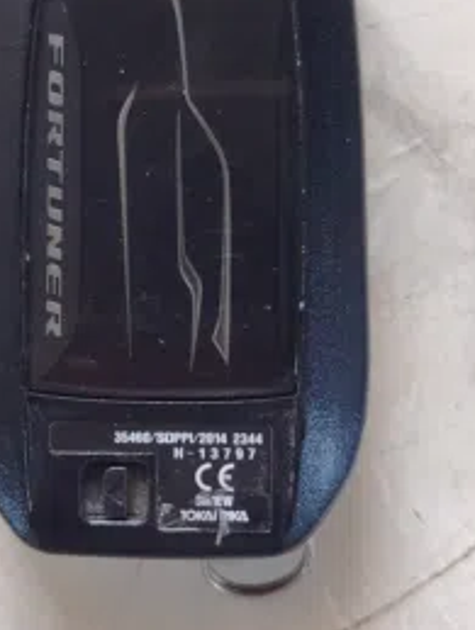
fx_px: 1351
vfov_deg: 26.1
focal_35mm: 74
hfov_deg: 19.9
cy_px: 207
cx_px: 161
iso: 431
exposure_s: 1/33.3
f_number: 1.75
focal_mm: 5.25
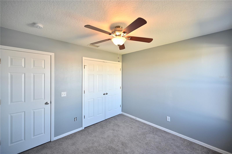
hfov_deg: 104.3
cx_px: 116
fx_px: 90
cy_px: 77
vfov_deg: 81.1
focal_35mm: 14
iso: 500
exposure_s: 1/125
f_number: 4
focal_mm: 14
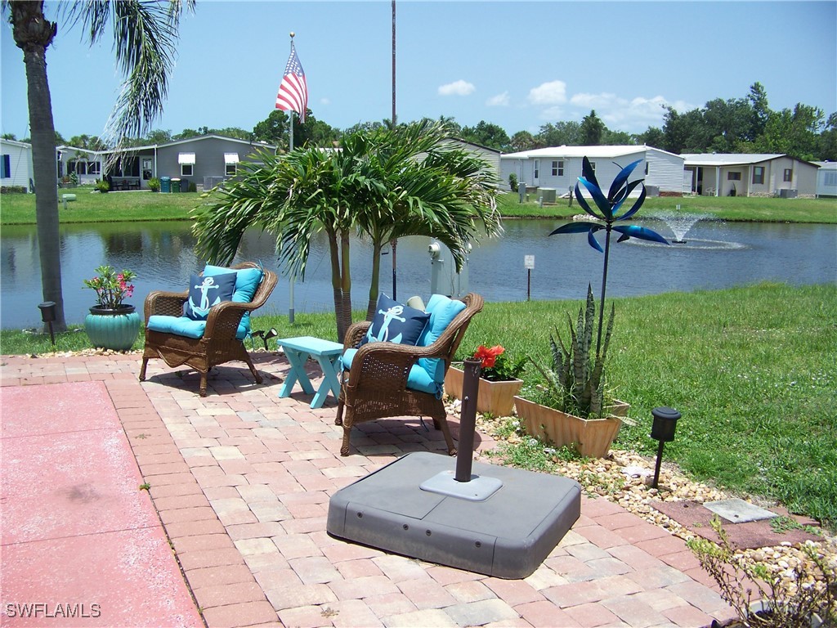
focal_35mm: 36
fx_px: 870
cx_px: 418
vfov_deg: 39.7
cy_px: 314
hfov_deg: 51.4
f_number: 2.8
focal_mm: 5.85
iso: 64
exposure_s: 1/1000
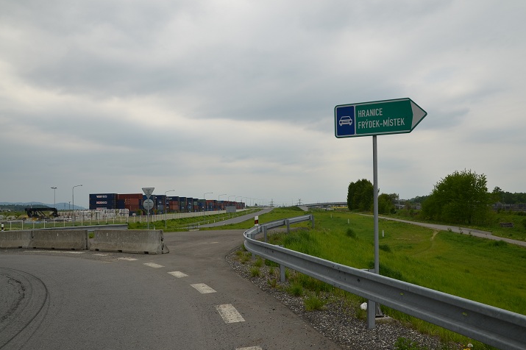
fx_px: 453
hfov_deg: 60.3
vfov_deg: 42.3
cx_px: 266
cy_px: 176
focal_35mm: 31
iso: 160
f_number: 8
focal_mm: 20
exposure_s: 1/250
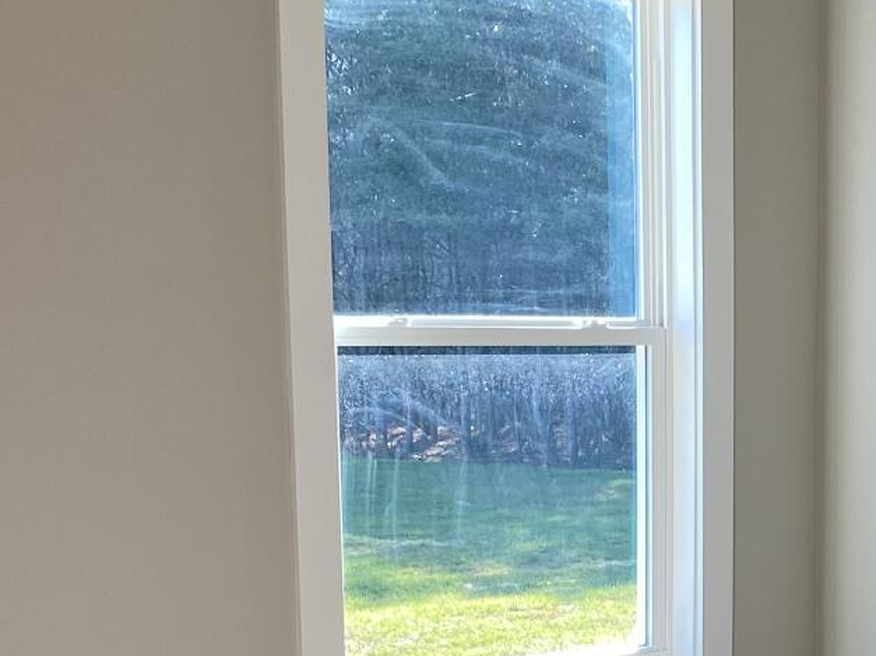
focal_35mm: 83
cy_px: 632
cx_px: 958
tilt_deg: -11.0
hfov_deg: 22.3
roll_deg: -2.0
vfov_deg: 17.4
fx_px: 2100
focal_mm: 4.25
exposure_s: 1/130
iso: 32
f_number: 1.8
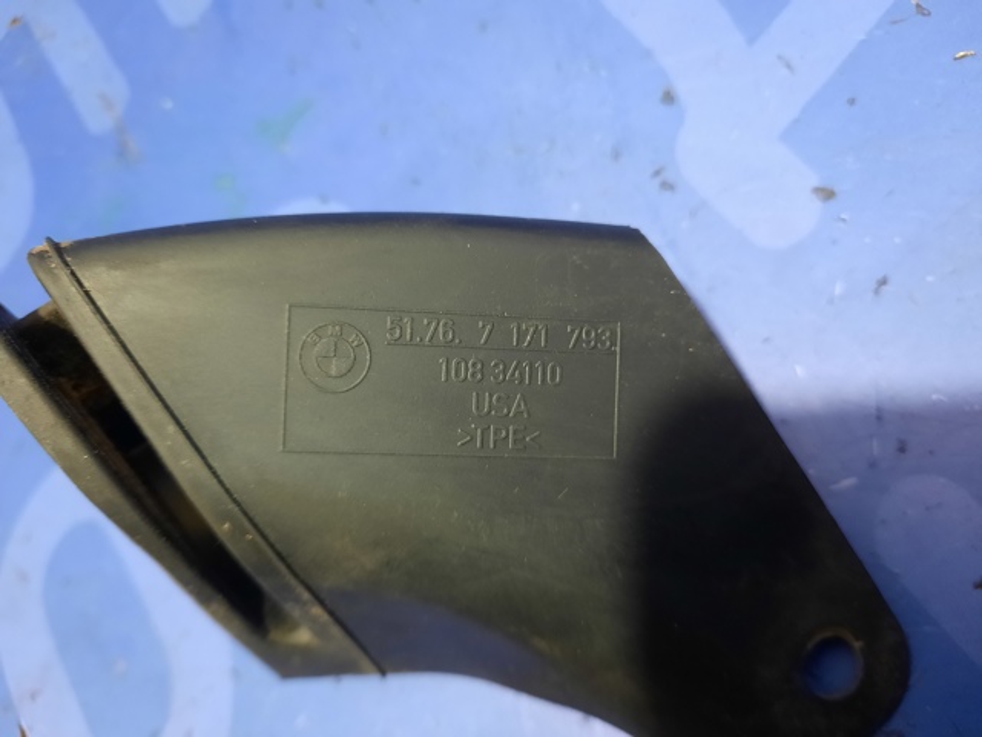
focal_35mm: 25
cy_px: 368
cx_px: 491
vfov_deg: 54.9
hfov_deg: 69.4
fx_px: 709
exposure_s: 1/25
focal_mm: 4.6
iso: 500
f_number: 2
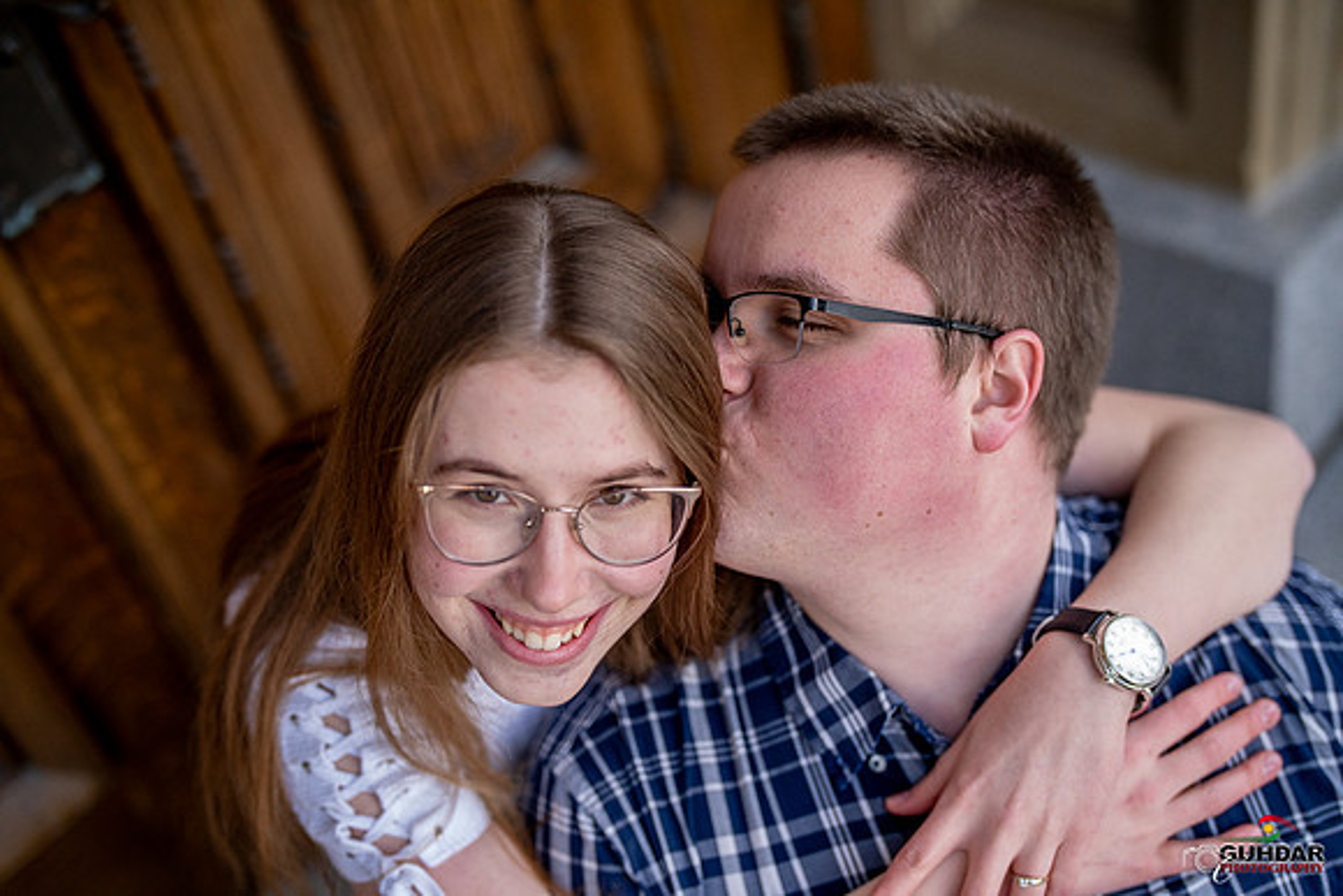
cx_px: 672
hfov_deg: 39.6
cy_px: 448
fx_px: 1866
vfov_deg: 27.0
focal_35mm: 50
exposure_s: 1/6400
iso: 1600
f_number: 1.8
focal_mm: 50
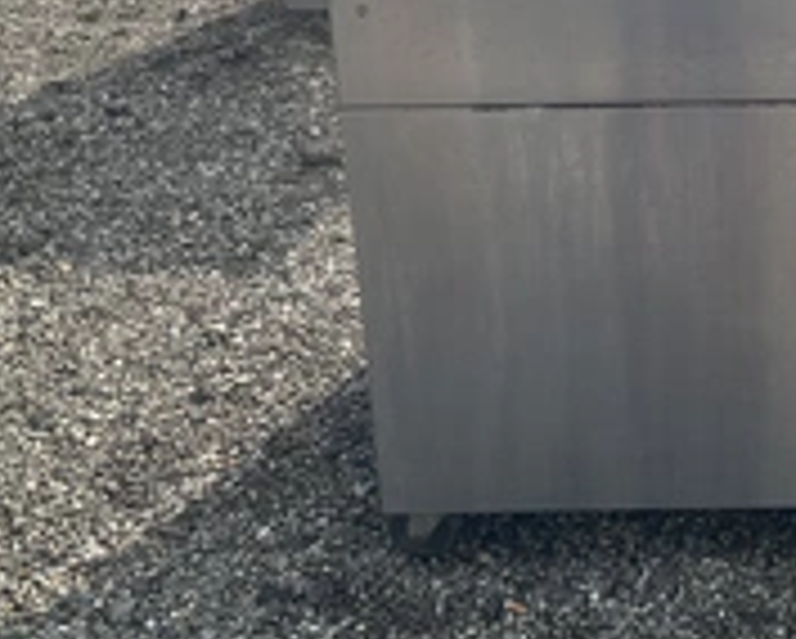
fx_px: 1509
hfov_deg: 28.7
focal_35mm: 64
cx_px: 670
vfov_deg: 23.6
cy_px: 162
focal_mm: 3
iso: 25
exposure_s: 1/1144
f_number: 1.8
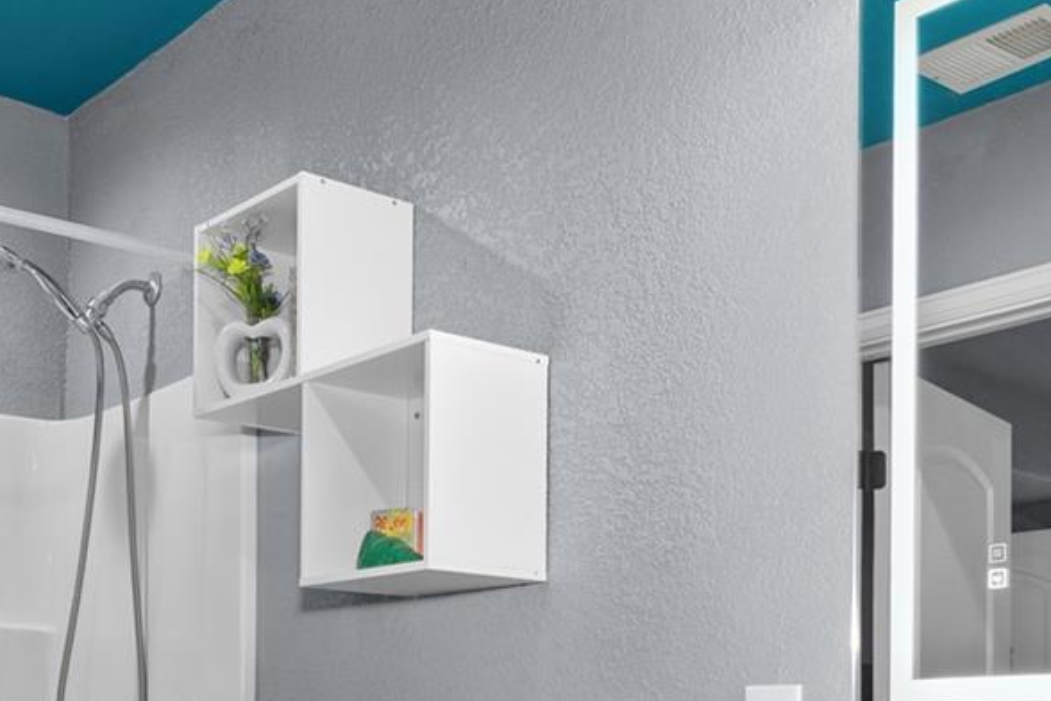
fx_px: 1430
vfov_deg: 25.7
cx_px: 452
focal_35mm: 49
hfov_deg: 40.3
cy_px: 746
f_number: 8
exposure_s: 1/6
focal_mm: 18
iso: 800
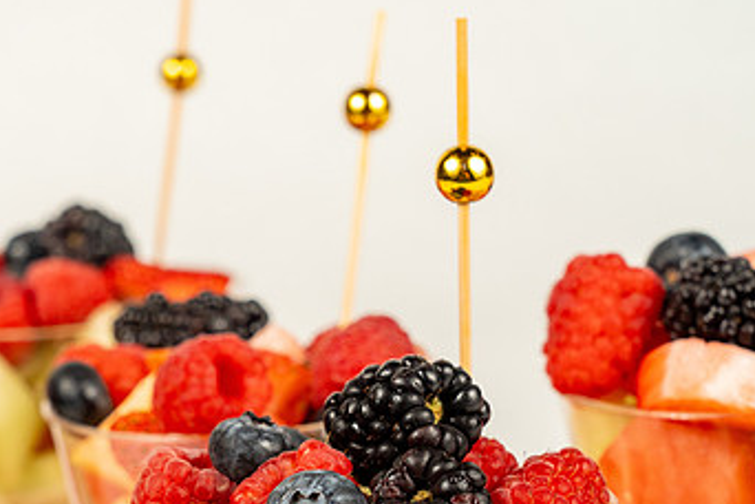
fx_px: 3062
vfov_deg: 9.4
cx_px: 128
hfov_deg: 14.0
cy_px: 417
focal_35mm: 146
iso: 800
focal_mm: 86
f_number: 11
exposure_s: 1/200
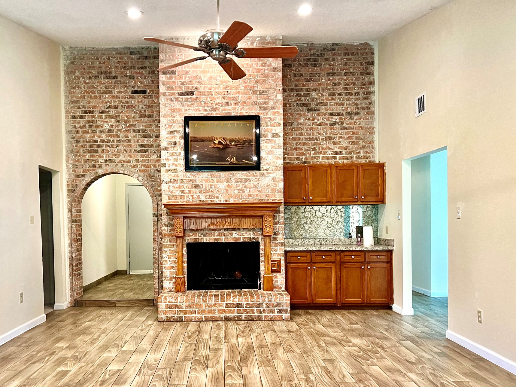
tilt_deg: -0.5
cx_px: 221
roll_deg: +0.3
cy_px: 230
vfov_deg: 45.2
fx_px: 462
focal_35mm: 31
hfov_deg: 58.1
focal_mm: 5.7
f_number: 1.5
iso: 250
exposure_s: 1/60
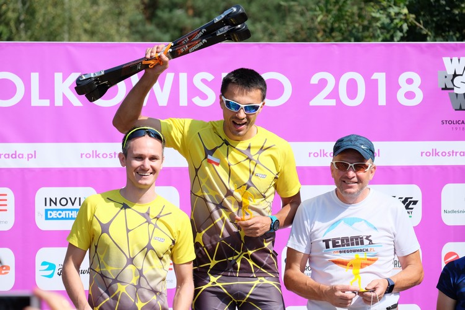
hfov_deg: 12.5
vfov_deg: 8.3
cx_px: 232
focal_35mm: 165
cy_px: 155
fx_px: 2131
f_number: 4.5
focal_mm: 110.3
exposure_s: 1/1000
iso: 1250
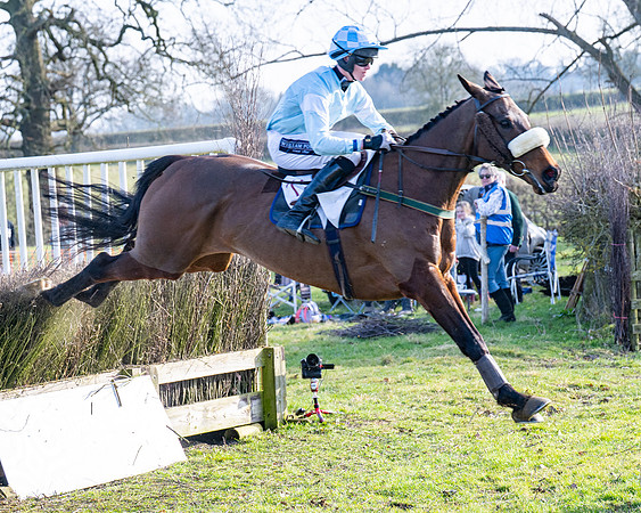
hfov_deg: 14.3
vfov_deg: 11.5
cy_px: 245
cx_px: 307
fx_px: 2547
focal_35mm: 134
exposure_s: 1/1000
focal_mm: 70
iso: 160
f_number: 4
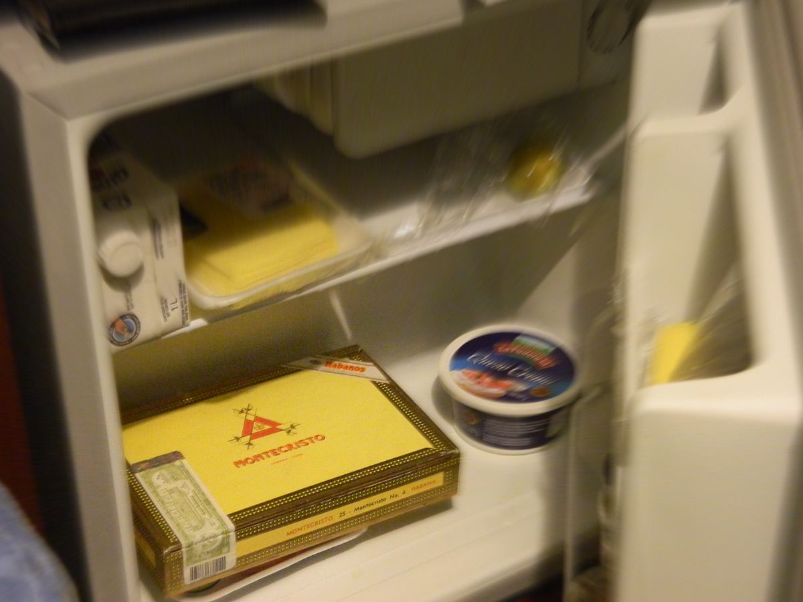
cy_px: 301
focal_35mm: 70
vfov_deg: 21.0
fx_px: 1624
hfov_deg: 27.8
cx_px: 402
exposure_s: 1/5
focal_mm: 12.6
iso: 800
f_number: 4
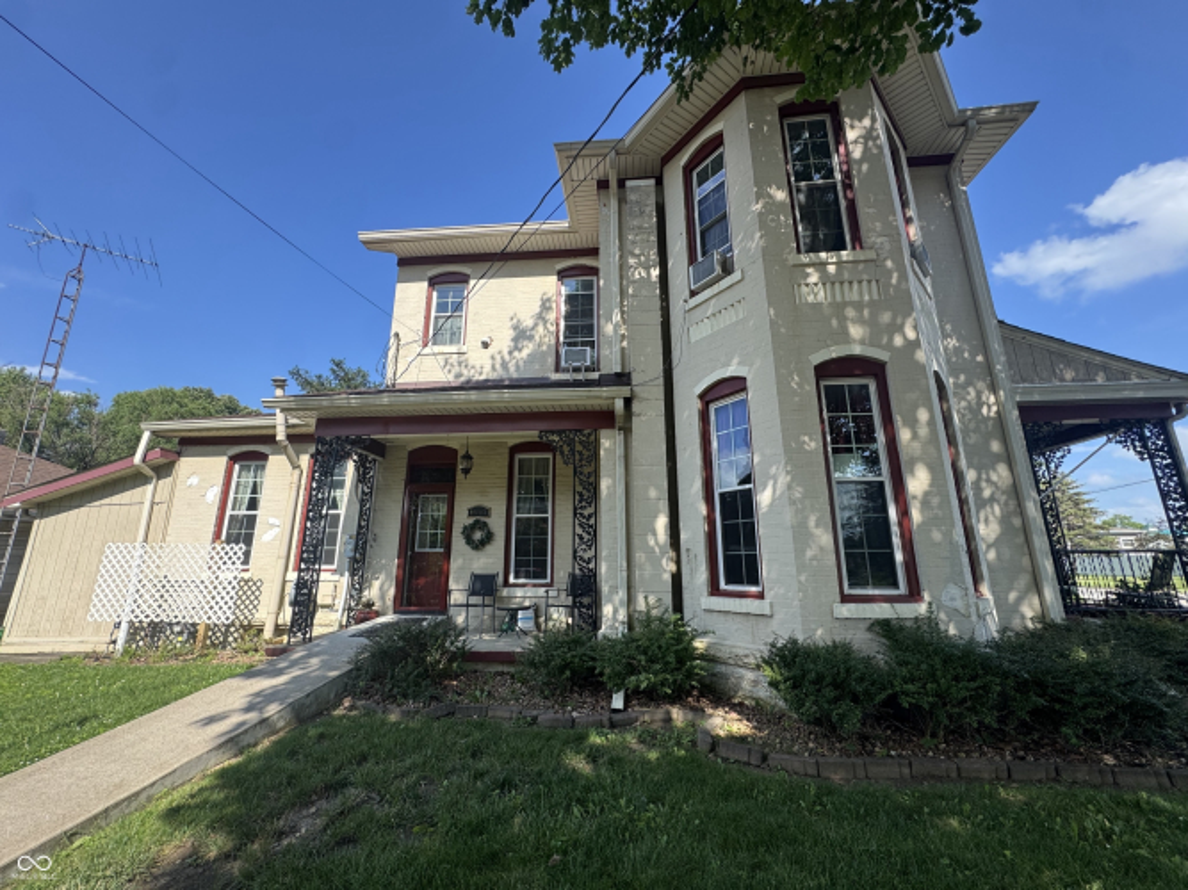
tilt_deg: +14.5
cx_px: 594
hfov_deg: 102.1
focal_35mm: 14
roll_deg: -0.5
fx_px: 480
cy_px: 445
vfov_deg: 85.7
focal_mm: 2.22
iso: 40
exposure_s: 1/556
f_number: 2.2
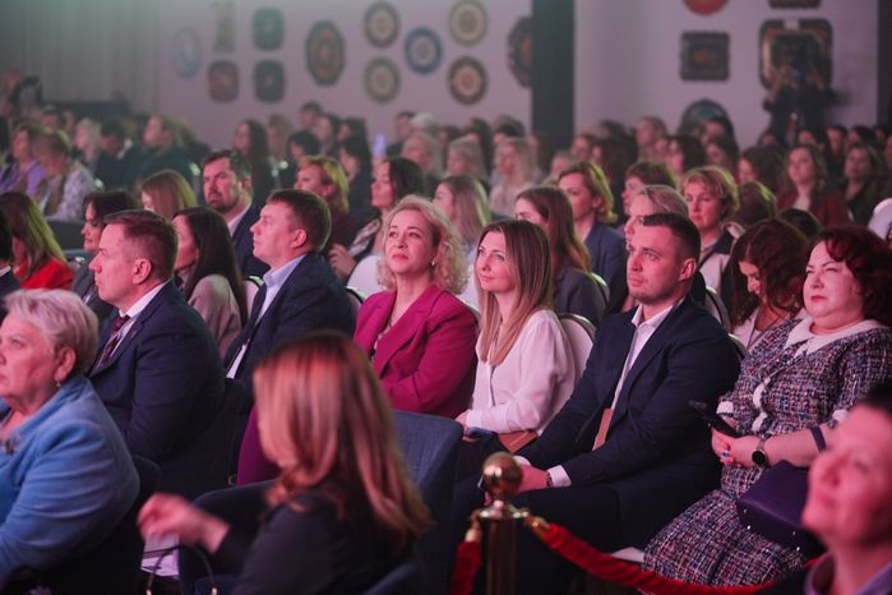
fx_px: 2354
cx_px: 446
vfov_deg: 14.4
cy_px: 298
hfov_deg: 21.5
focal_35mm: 95
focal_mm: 95
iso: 1600
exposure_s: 1/40
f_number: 2.8
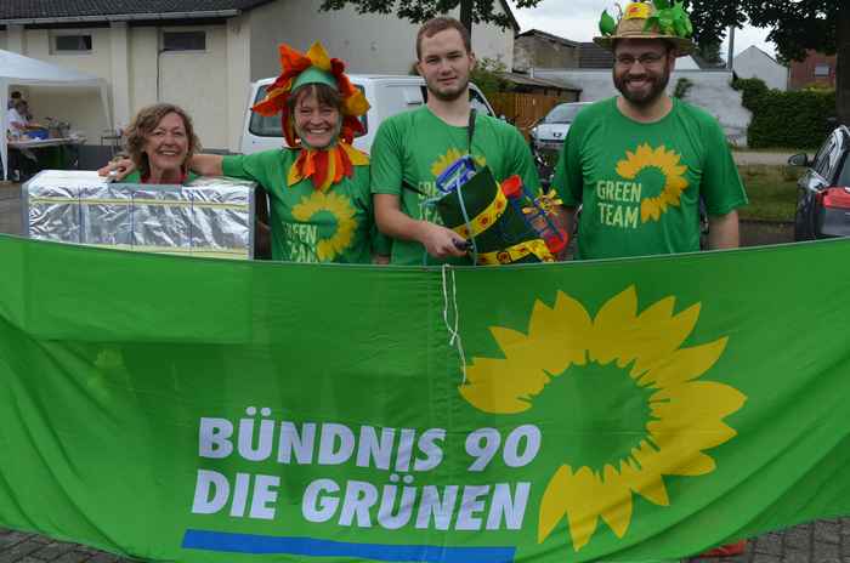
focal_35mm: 42
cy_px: 282
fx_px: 990
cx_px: 425
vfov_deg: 31.8
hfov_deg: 46.5
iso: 100
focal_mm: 28
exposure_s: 1/250
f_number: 8
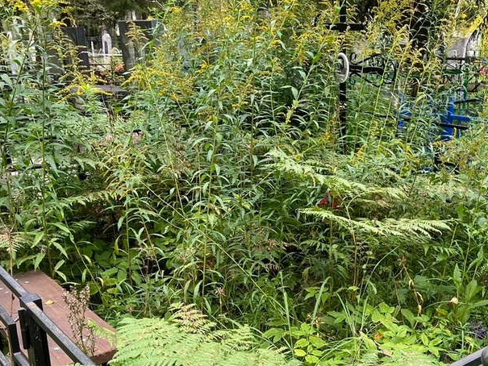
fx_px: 620
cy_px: 279
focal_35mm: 44
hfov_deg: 42.6
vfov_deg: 32.2
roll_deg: -1.4
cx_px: 307
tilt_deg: -21.6
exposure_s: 1/203
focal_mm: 5.7
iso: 40
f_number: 1.5
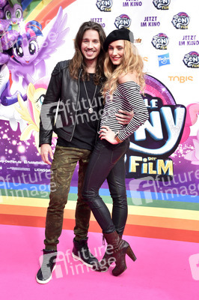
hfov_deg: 28.0
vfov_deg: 41.1
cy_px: 150
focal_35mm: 48
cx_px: 100
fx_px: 399
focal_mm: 48
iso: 400
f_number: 8
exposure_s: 1/200
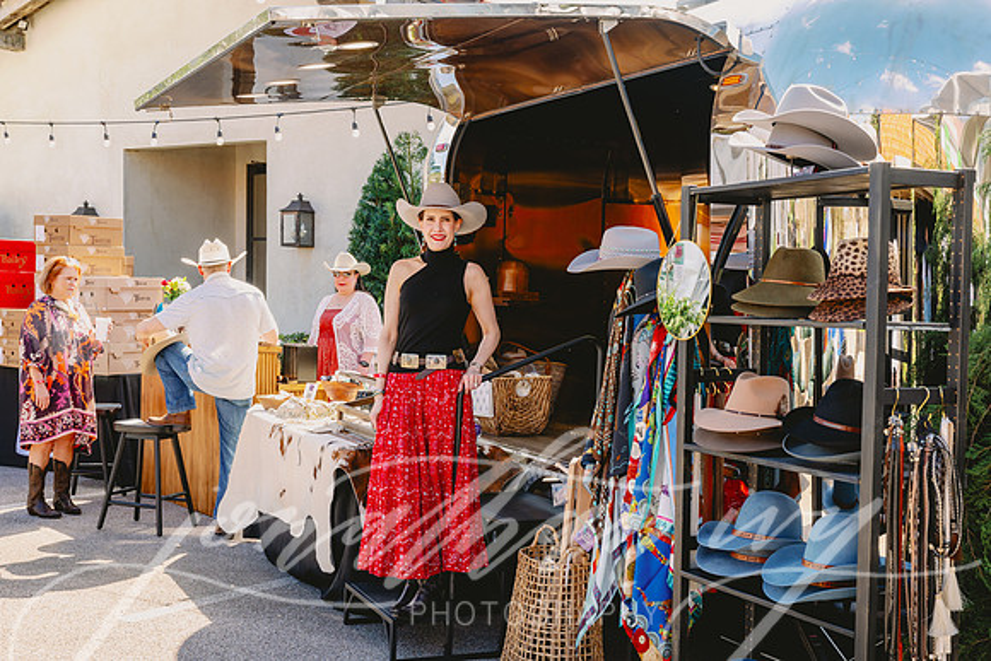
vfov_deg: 28.7
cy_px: 330
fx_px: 1294
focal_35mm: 47
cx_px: 496
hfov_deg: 41.9
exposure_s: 1/160
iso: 250
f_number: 7.1
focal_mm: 47
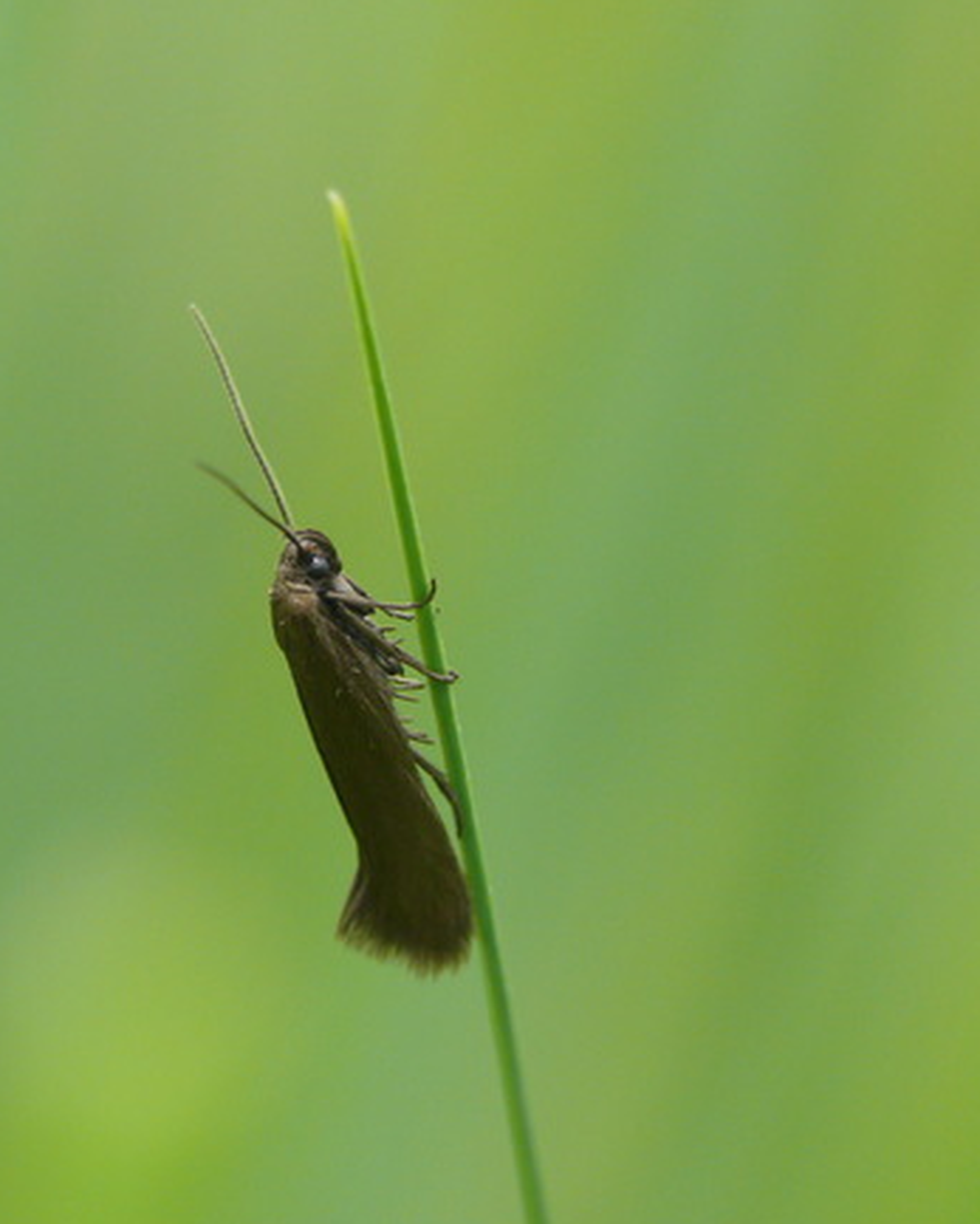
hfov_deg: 4.2
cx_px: 330
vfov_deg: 5.2
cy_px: 647
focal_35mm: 369
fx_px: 13364
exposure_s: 1/400
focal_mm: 54.1
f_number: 5.6
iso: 200
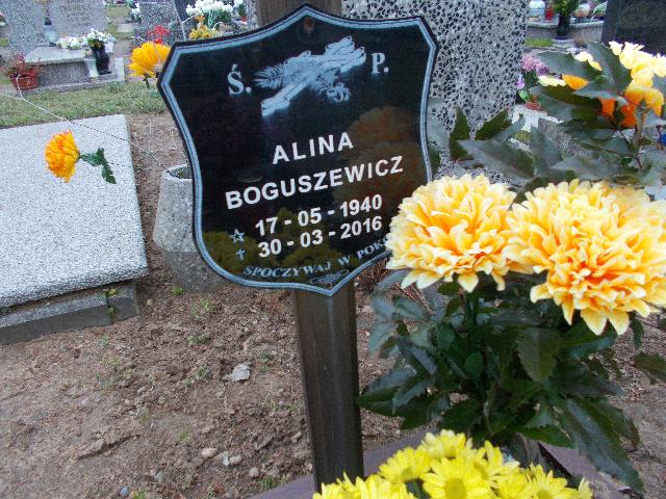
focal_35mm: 26
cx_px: 333
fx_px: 500
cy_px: 250
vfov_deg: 53.1
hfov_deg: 67.3
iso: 160
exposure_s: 1/25
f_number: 3.2
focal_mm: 4.6
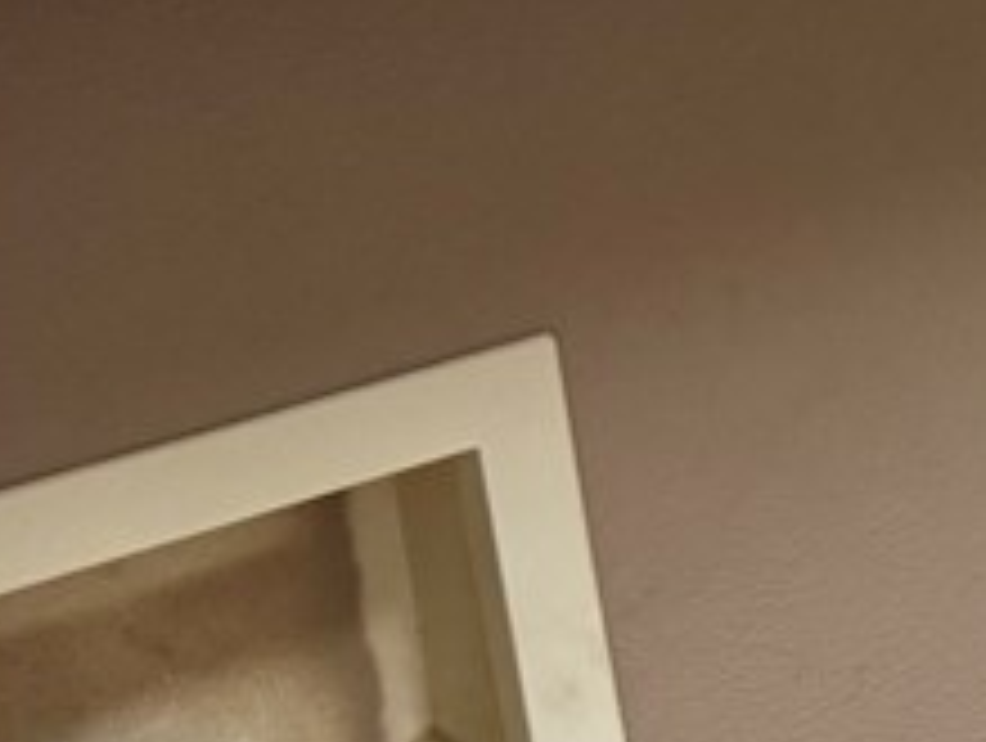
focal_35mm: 112
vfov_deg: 13.0
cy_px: -121
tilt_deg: -13.7
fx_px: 3195
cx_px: 2269
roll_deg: +1.7
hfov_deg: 13.5
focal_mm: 6.76
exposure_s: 1/60
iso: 250
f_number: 1.78
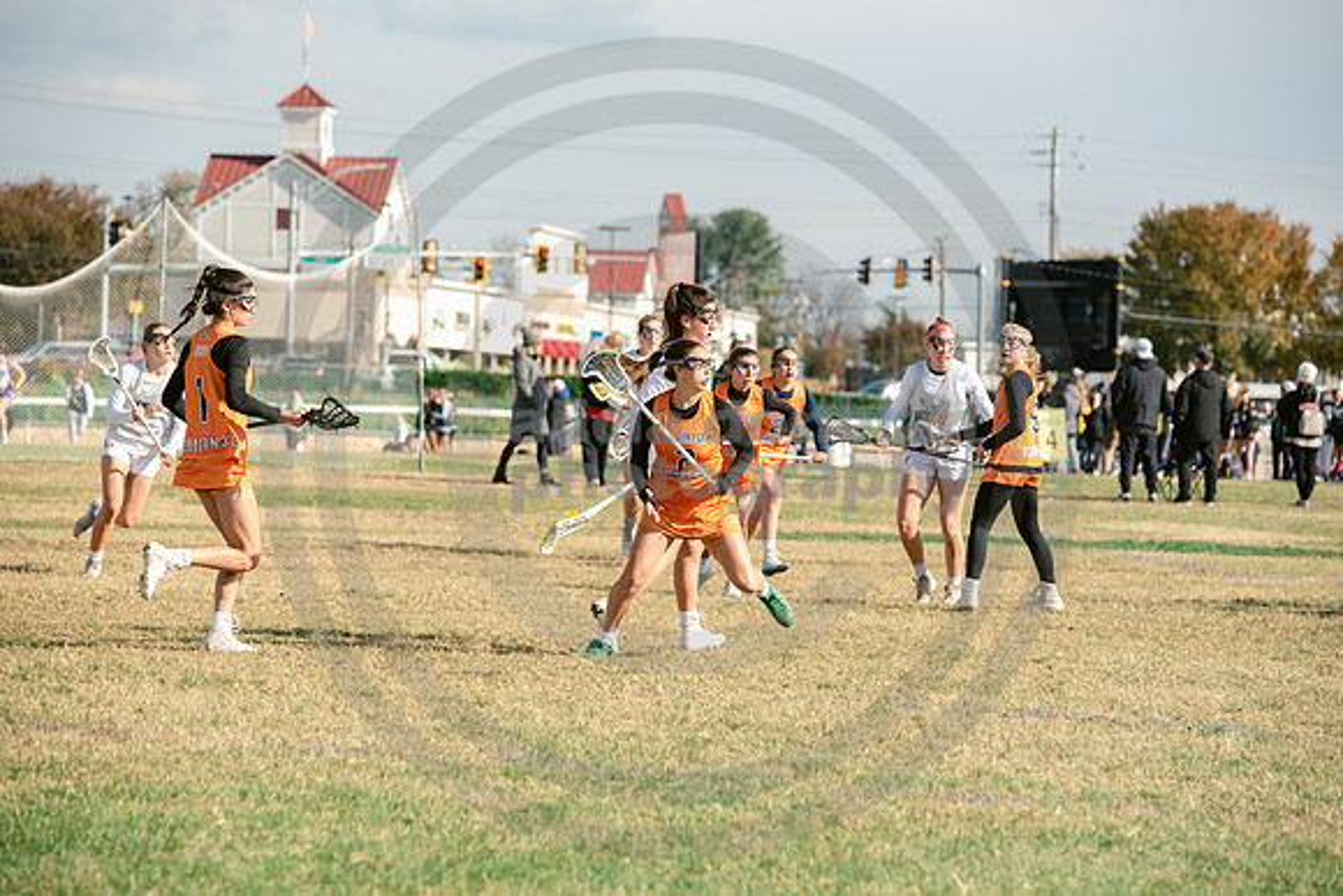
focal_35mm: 160
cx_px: 672
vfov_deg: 8.6
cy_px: 448
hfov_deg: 12.8
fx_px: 5970
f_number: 5
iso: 250
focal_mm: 160
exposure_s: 1/1600
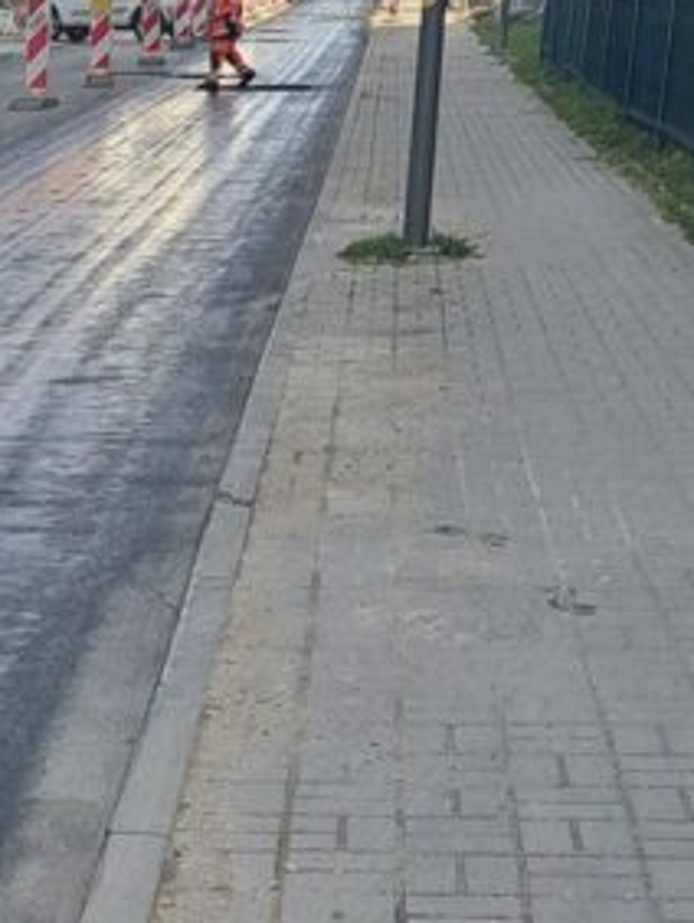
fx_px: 2322
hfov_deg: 16.1
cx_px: -216
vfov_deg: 22.1
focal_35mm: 87
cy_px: 795
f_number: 1.8
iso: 50
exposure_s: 1/263
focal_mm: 5.23
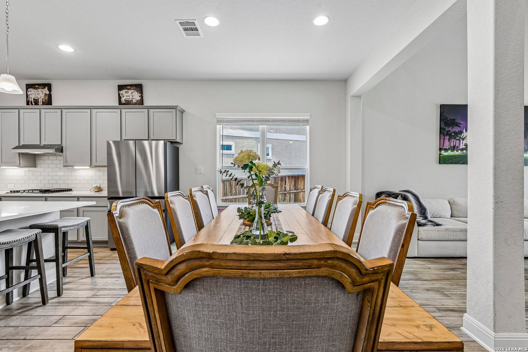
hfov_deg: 96.7
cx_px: 264
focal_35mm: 16
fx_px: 235
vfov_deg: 73.7
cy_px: 176
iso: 400
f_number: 8
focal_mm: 16
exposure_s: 1/20
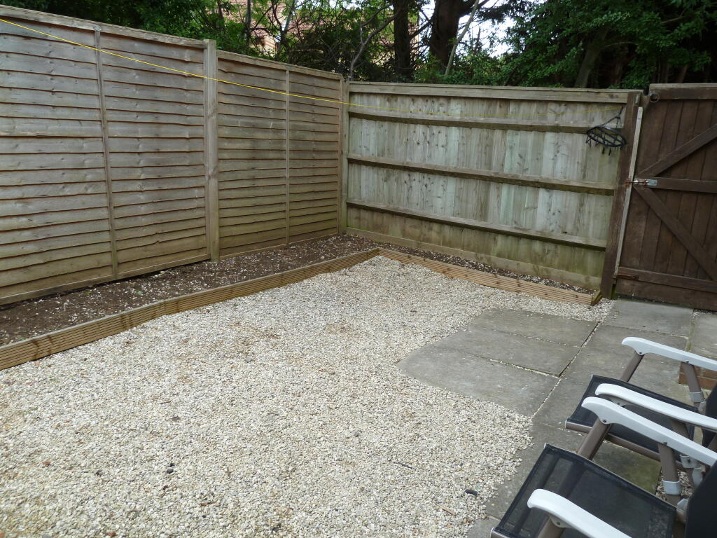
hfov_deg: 69.4
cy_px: 269
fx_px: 518
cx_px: 358
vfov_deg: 54.9
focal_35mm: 25
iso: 80
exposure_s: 1/100
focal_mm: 4.1
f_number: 3.5
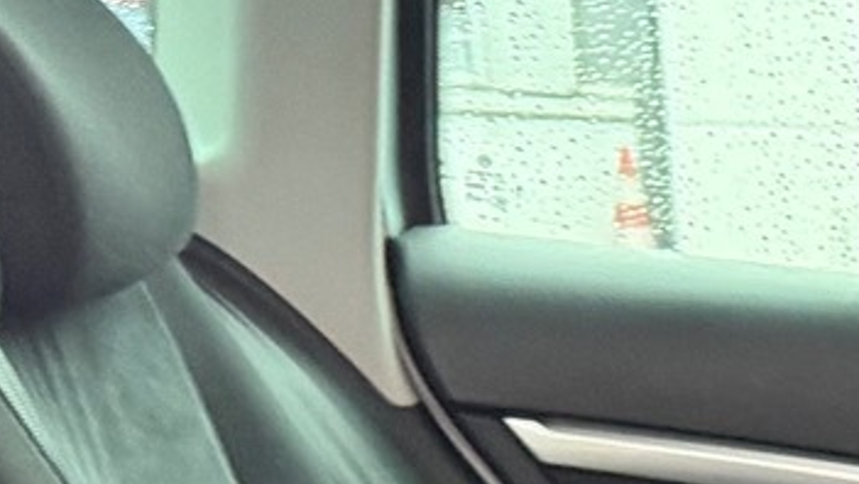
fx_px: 3419
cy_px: 1670
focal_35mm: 150
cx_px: 1826
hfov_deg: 12.3
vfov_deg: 6.9
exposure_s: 1/60
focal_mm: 6.76
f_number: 1.78
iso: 250
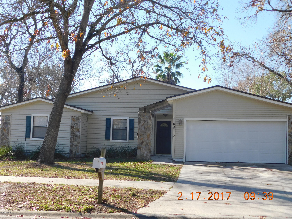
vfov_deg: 36.0
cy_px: 110
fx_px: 337
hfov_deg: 46.8
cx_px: 146
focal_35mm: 40
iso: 125
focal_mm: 7.1
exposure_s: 1/500
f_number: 3.6
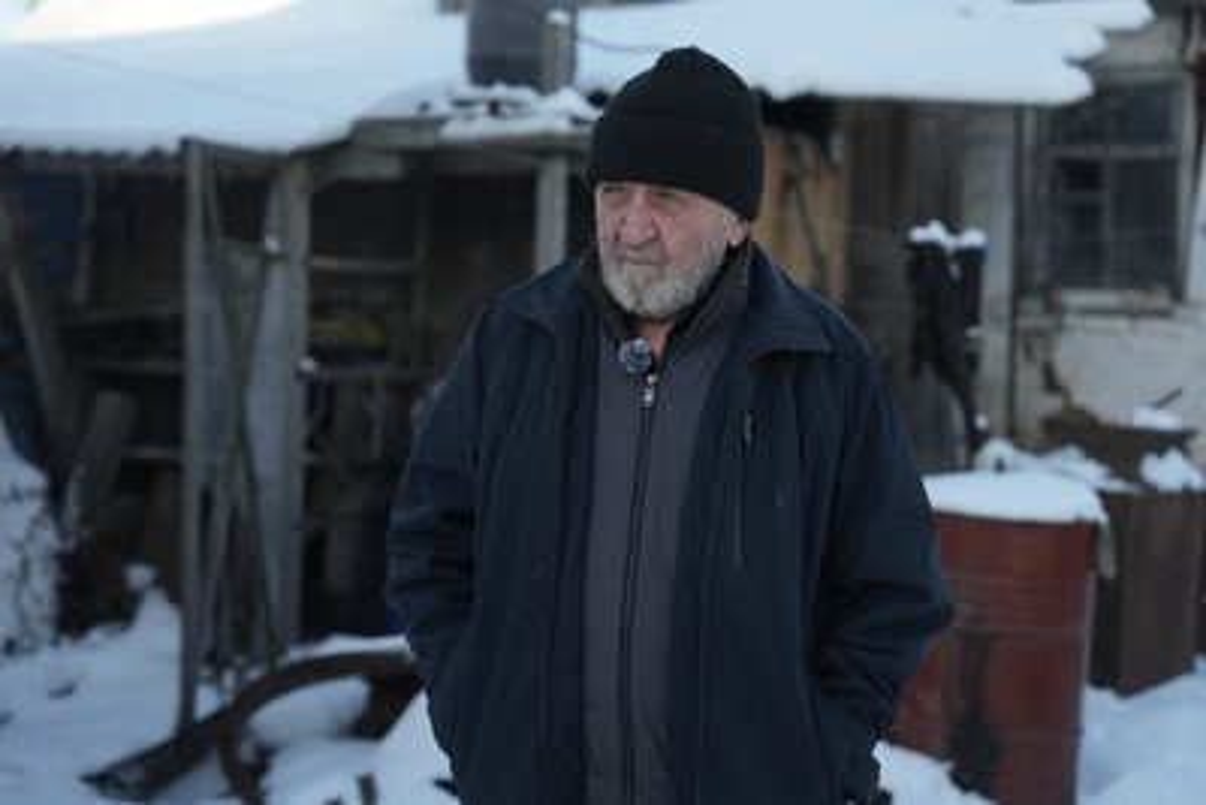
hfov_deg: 35.0
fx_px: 1910
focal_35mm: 57
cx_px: 603
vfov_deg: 23.8
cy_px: 402
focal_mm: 57
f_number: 2.8
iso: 1000
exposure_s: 1/500
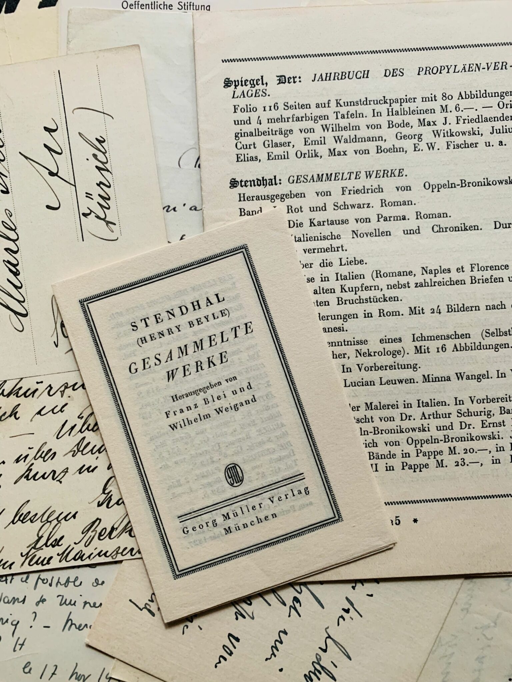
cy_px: 341
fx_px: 513
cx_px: 256
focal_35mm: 26
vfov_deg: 67.3
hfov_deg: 53.1
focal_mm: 4.25
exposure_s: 1/60
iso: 320
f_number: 1.8
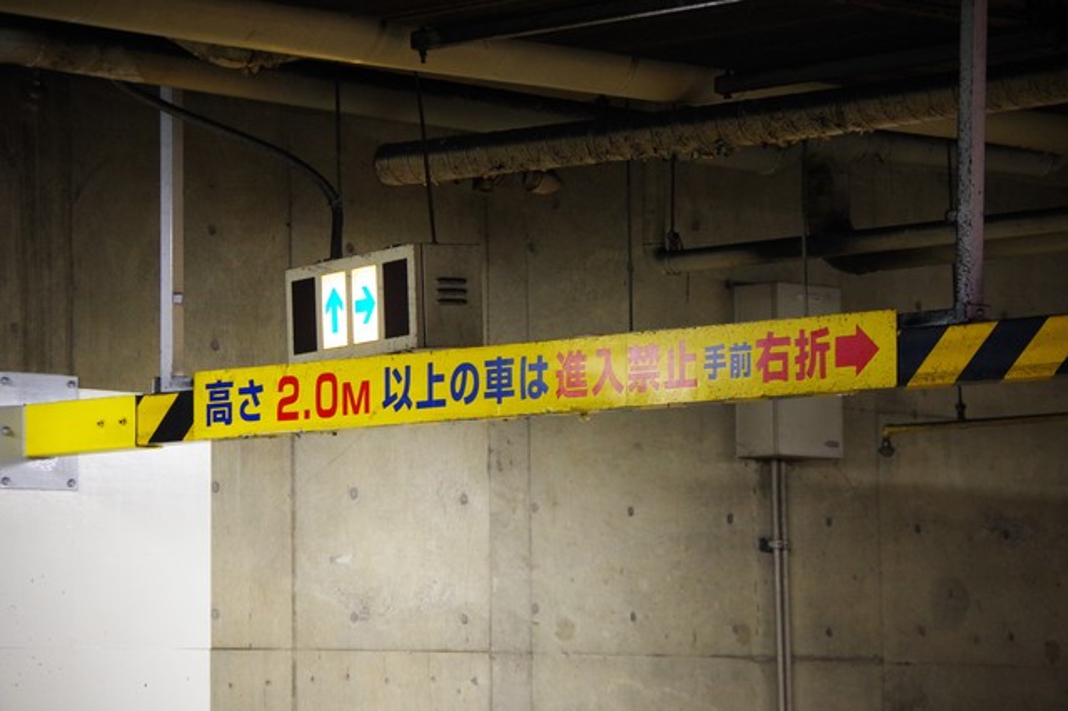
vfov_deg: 8.0
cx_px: 534
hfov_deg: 12.0
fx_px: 5100
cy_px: 356
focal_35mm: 172
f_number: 5.6
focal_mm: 115
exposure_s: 1/50
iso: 3200
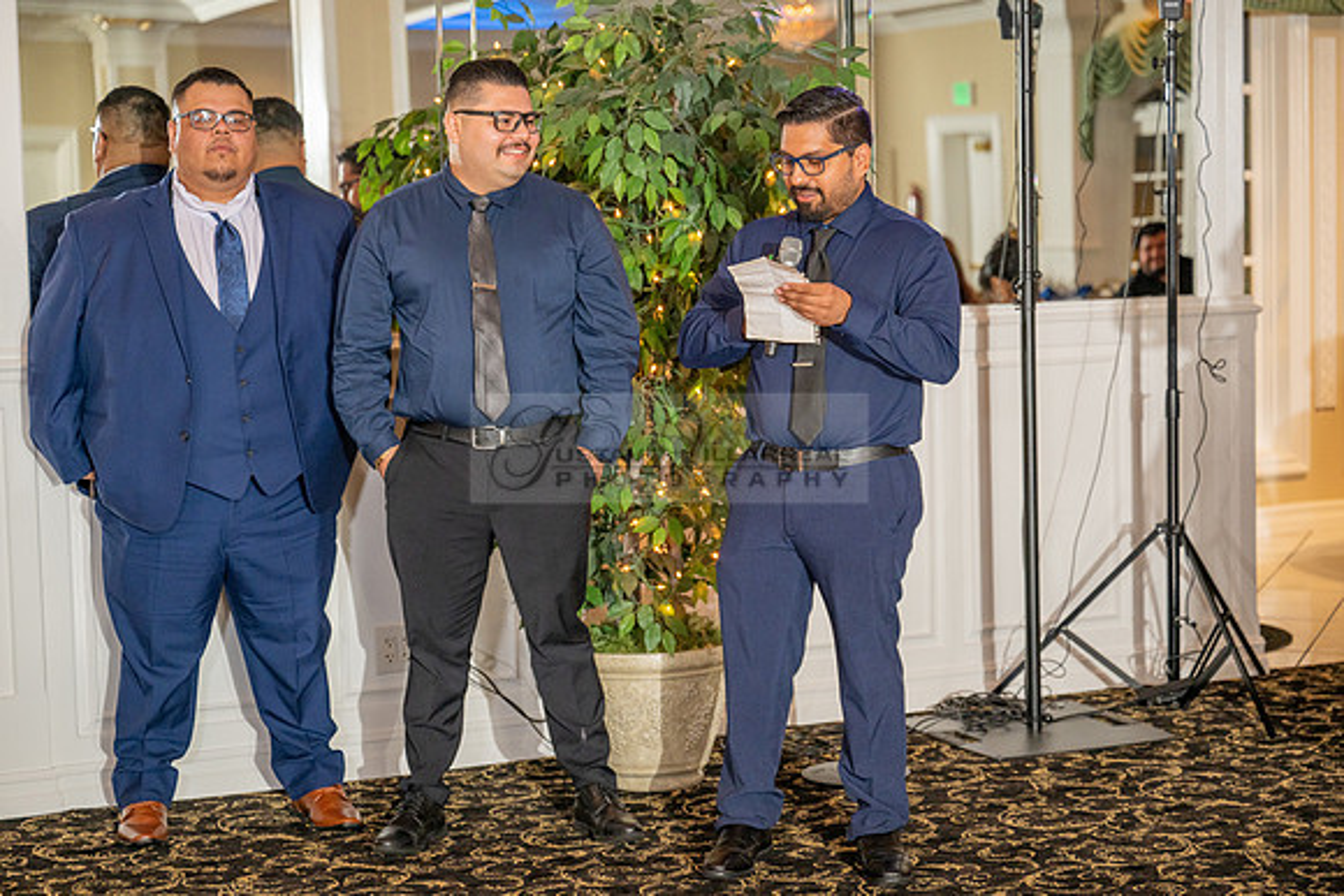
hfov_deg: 28.8
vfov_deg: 19.5
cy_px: 448
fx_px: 2614
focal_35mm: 70
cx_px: 672
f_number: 3.2
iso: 640
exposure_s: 1/160
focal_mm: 70
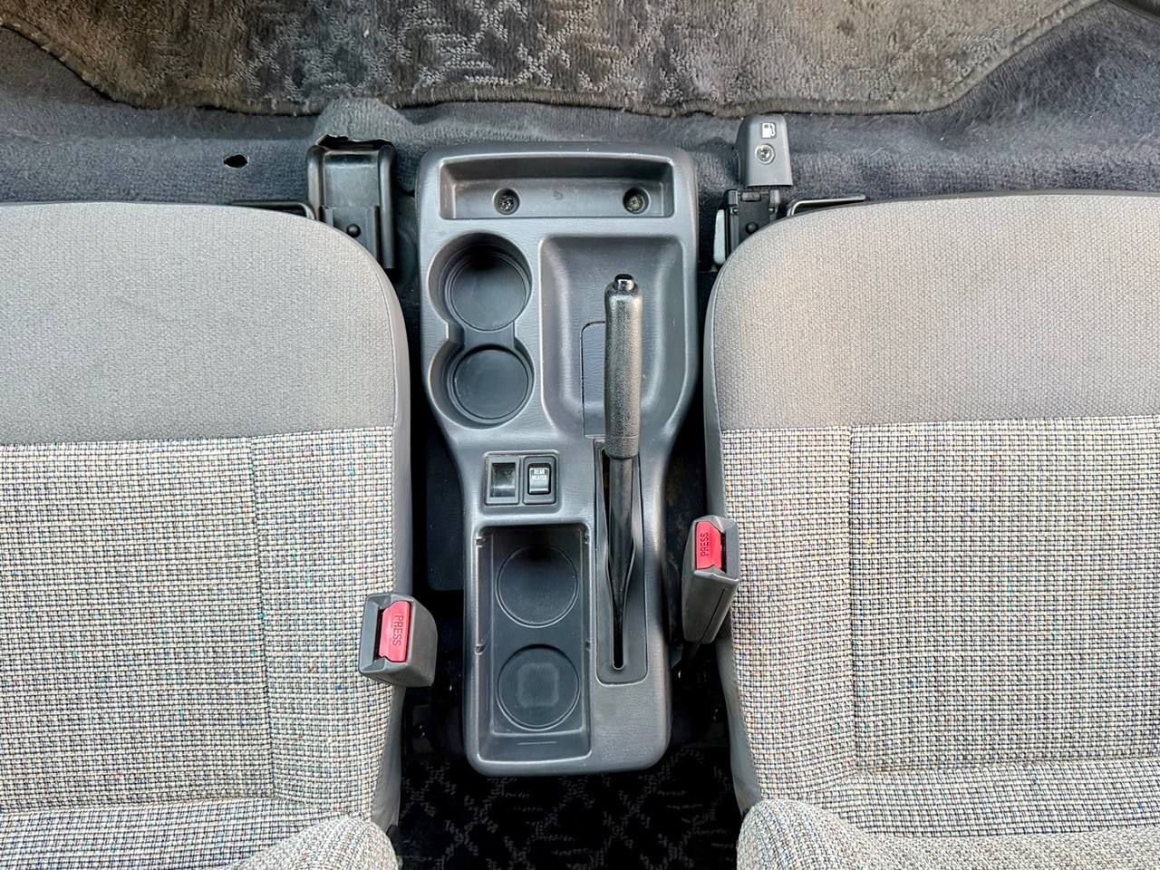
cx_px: 580
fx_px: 804
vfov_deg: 56.8
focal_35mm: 24
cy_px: 435
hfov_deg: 71.6
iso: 500
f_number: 1.78
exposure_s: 1/60
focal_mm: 6.76
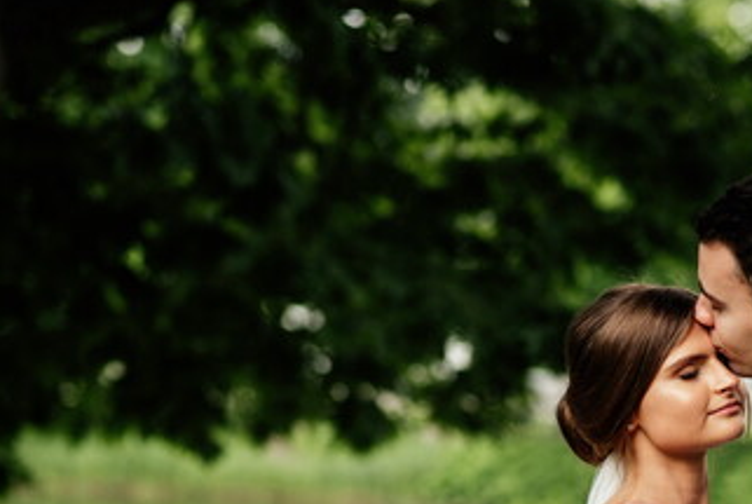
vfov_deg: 8.8
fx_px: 3263
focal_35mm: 156
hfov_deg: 13.1
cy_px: 450
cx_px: 574
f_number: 2.8
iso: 250
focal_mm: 85
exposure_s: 1/1000
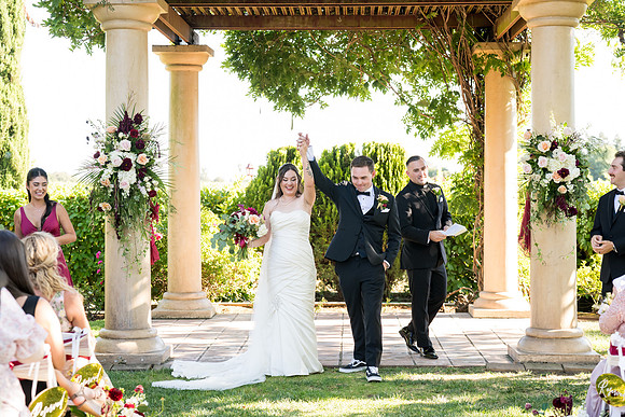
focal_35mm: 67
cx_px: 312
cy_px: 208
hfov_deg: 30.1
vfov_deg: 20.3
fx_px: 1163
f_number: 4
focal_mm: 67
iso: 800
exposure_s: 1/400
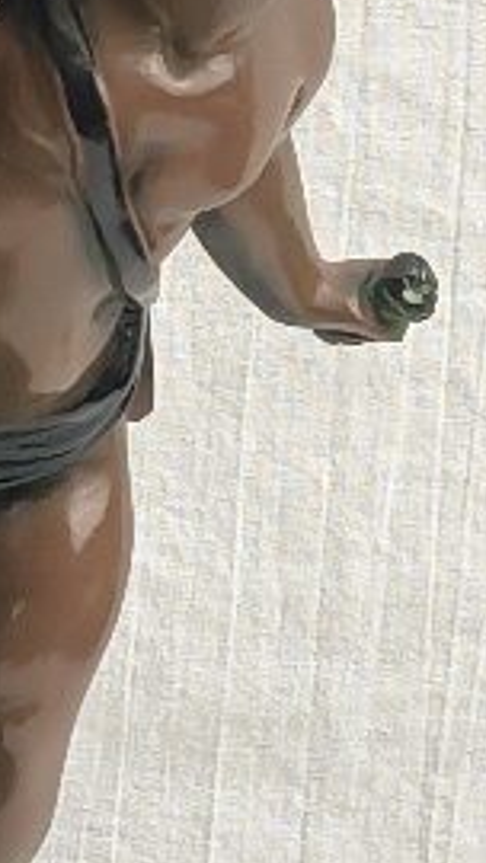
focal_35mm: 198
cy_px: 358
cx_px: -582
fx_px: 4533
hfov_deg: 5.9
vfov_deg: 10.9
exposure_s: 1/100
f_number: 1.8
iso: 260
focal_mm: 5.56
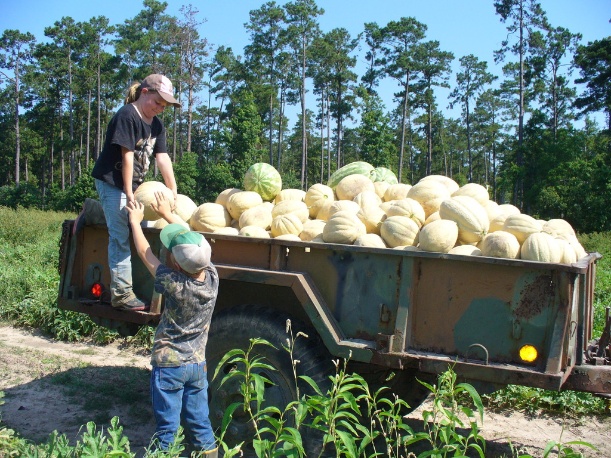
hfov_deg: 50.1
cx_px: 306
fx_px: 653
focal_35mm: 37
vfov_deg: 38.7
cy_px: 229
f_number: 5.6
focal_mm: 6.1
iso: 100
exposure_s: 1/250
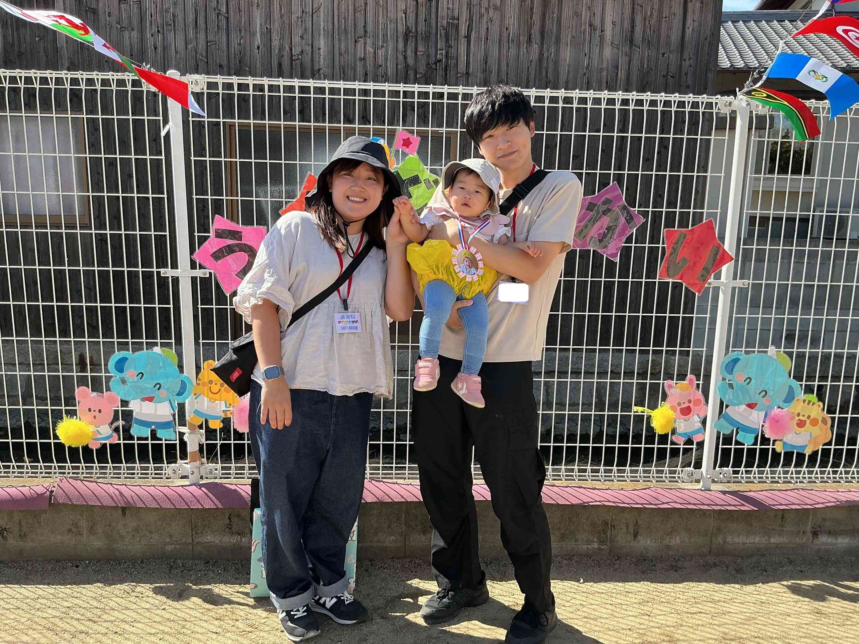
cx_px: 430
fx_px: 720
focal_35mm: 29
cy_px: 322
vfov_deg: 48.2
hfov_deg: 61.7
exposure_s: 1/674
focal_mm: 3
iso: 25
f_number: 1.8
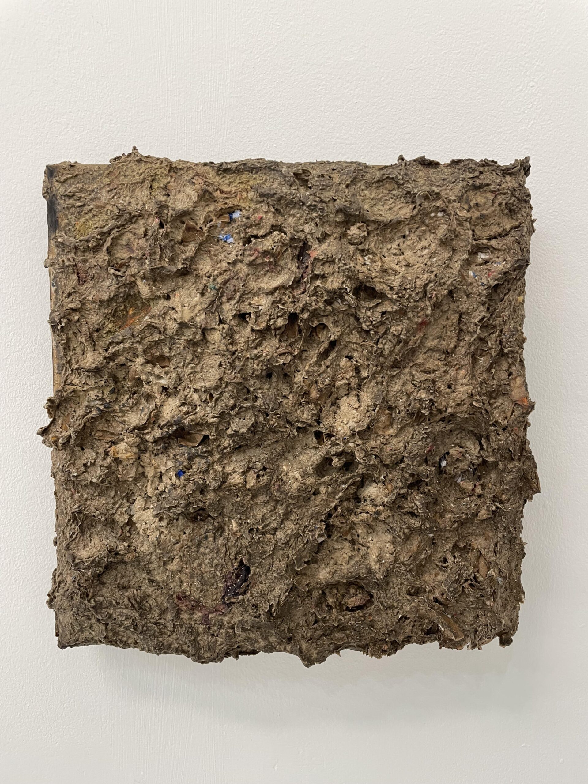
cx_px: 294
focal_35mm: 26
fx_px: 589
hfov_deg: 53.1
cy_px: 392
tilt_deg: -3.3
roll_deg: +0.4
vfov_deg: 67.3
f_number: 1.6
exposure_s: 1/50
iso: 80
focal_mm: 4.2
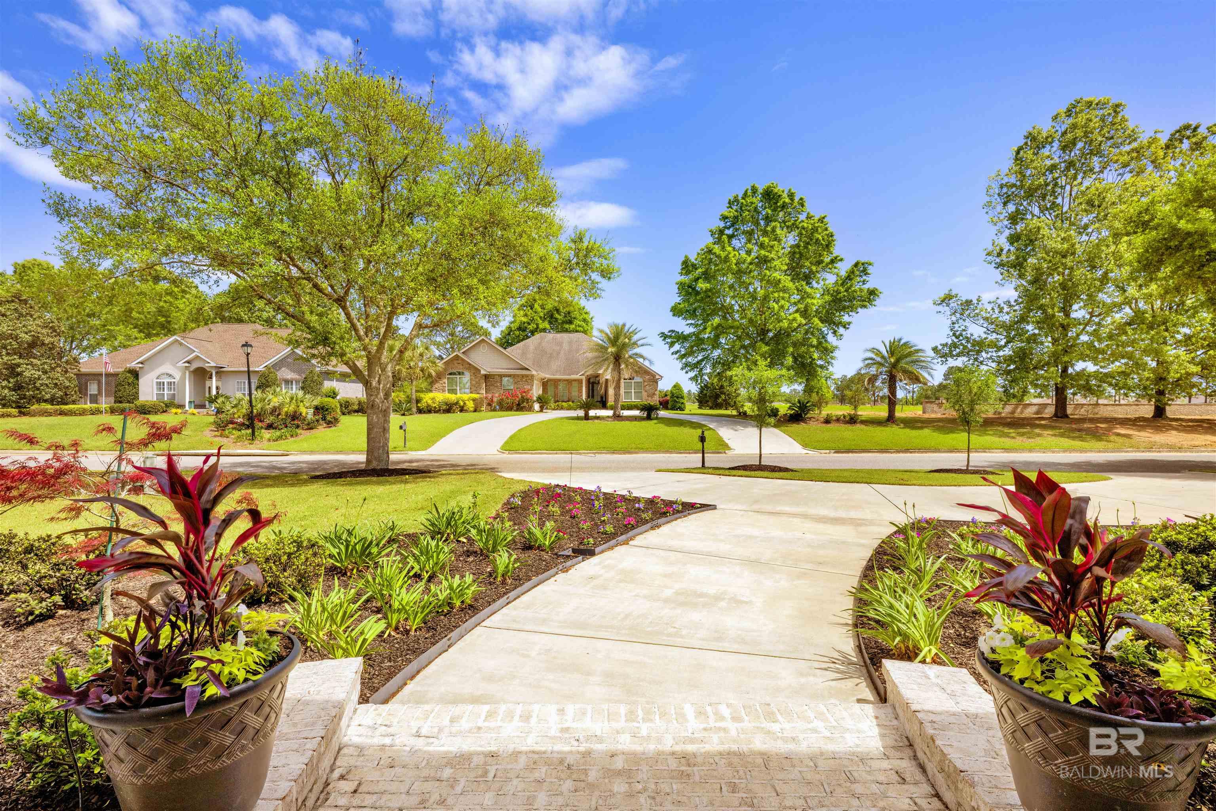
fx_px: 540
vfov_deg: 73.7
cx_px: 608
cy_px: 406
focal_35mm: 16
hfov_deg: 96.7
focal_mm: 16
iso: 400
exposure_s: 1/640
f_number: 11
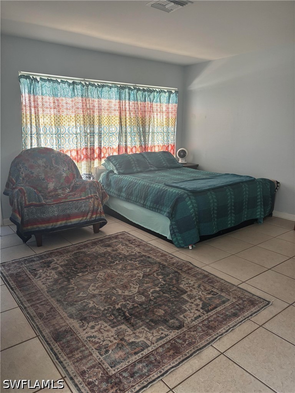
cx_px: 148
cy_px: 196
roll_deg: -0.8
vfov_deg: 67.3
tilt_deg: -13.9
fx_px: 295
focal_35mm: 26
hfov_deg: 53.1
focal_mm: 5.96
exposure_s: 1/74
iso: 125
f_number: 1.6
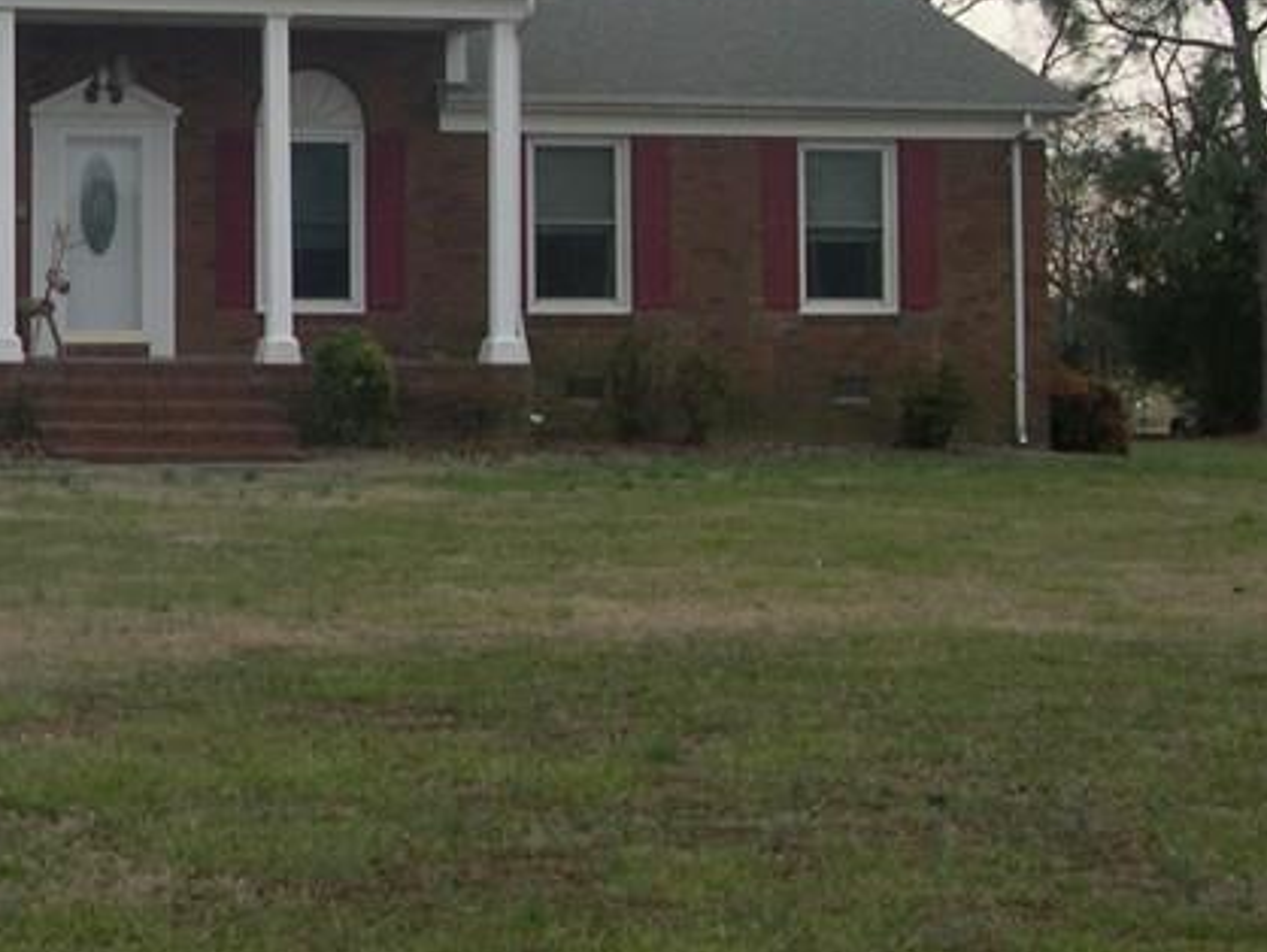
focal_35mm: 93
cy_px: 103
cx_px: -173
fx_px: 3406
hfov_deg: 20.0
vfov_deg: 15.7
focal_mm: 8
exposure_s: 1/93.5
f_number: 7.6
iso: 100
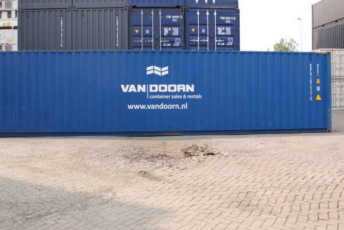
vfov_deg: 39.9
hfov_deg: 57.1
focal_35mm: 33
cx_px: 157
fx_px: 316
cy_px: 92
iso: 100
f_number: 8
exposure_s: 1/60
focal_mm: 18
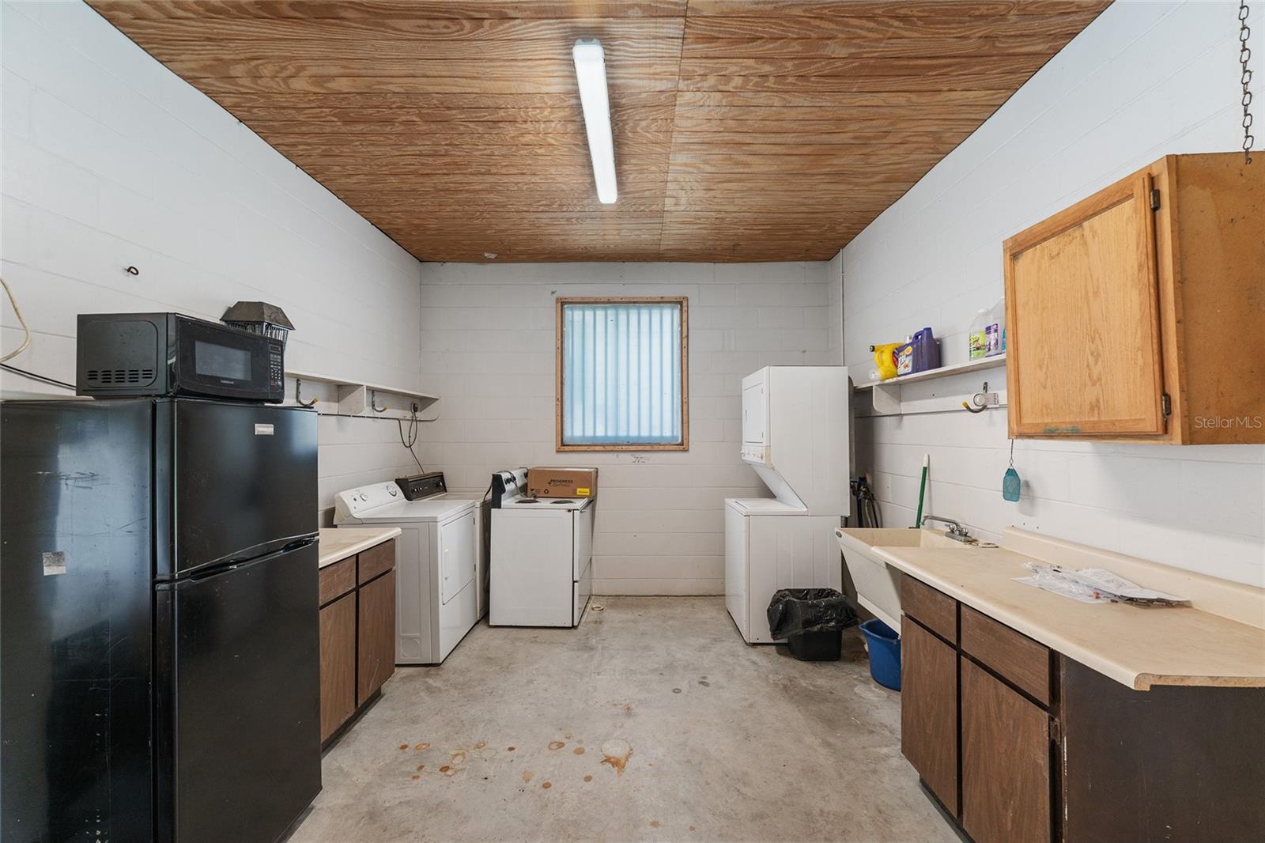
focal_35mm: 14
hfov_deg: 104.3
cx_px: 632
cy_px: 422
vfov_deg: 81.2
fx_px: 492
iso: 400
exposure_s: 1/4
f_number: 8
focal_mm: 14
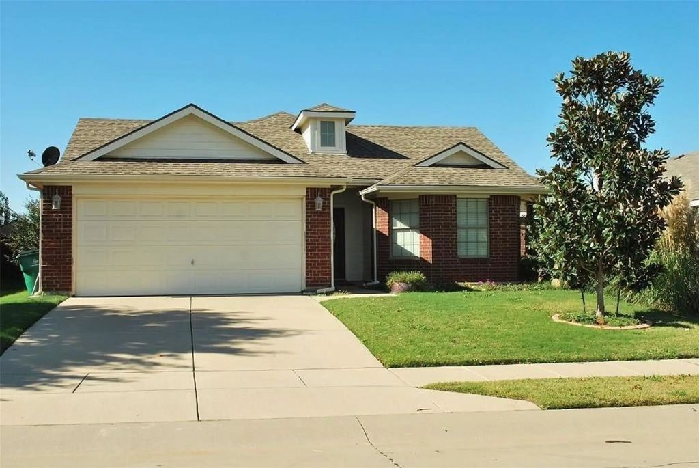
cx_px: 350
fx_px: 700
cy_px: 234
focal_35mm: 36
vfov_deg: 37.0
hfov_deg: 53.1
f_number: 9
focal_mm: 24
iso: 200
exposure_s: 1/320
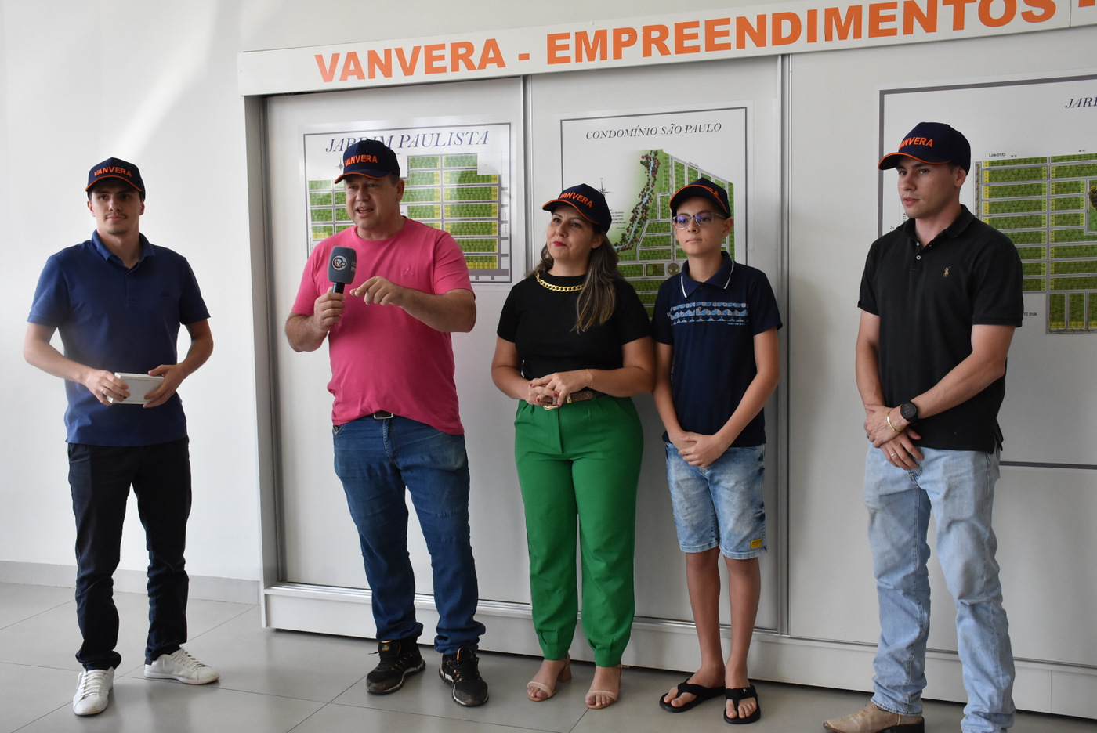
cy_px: 366
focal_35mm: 36
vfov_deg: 36.9
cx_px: 548
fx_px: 1098
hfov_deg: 53.1
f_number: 7.1
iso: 1600
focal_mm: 24
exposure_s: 1/200
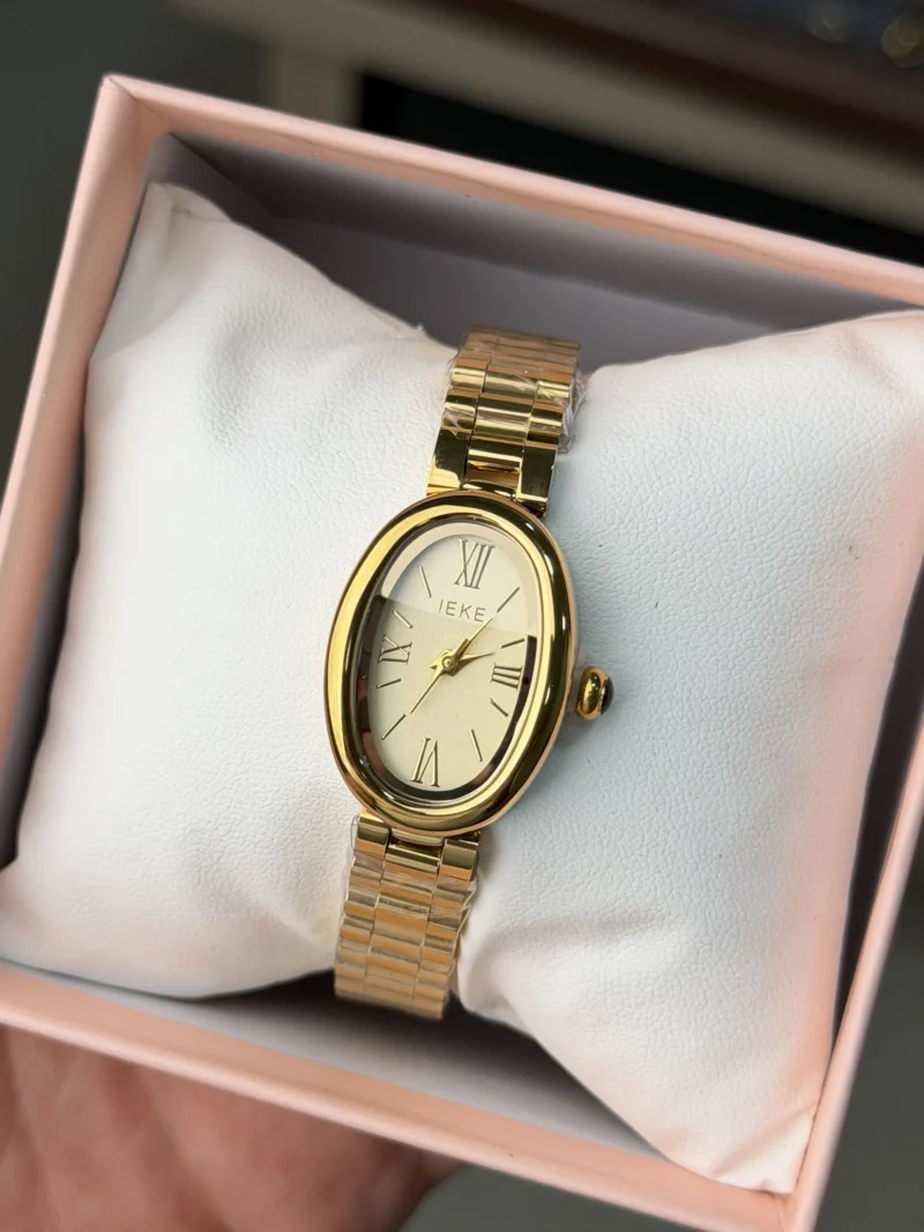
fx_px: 1709
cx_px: 462
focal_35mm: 48
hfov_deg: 30.3
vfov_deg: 39.7
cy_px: 616
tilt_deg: -60.2
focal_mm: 6.76
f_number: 1.78
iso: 64
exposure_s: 1/1307
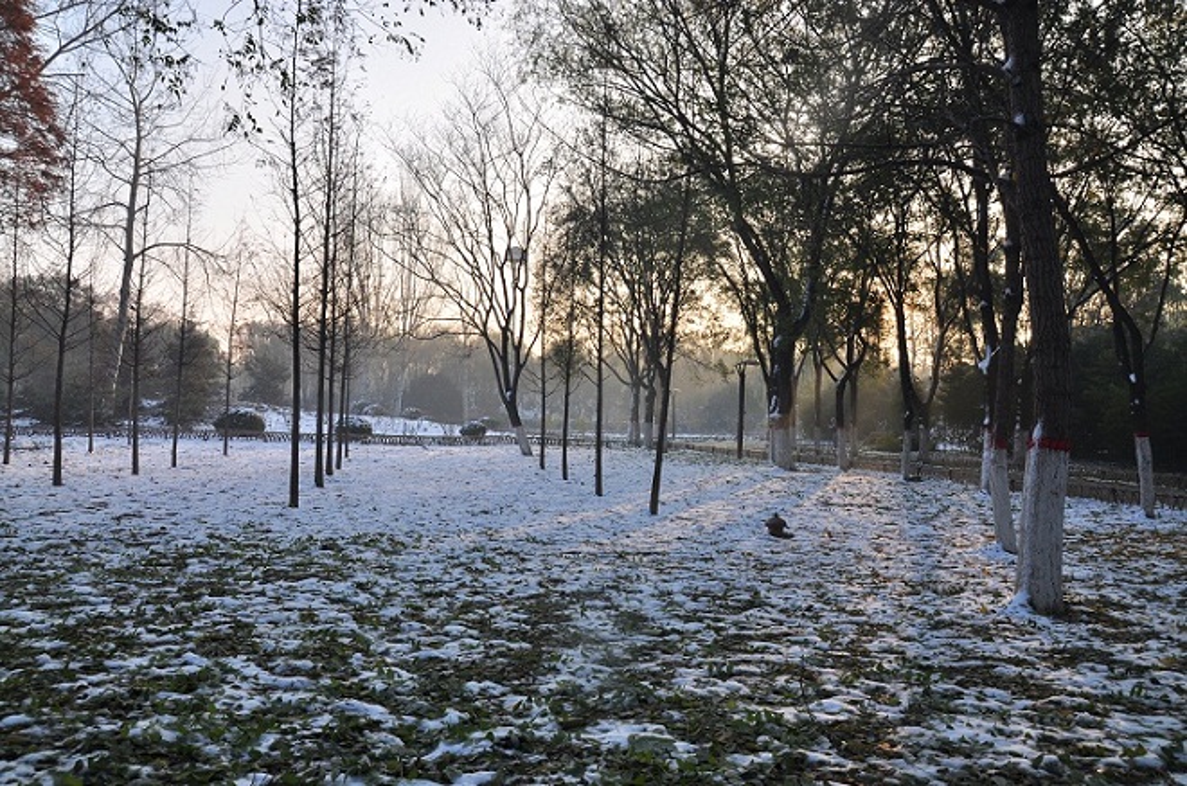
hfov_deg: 70.6
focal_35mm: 26
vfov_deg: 50.2
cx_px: 594
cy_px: 393
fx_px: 839
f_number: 7.1
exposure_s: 1/200
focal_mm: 17
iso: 200
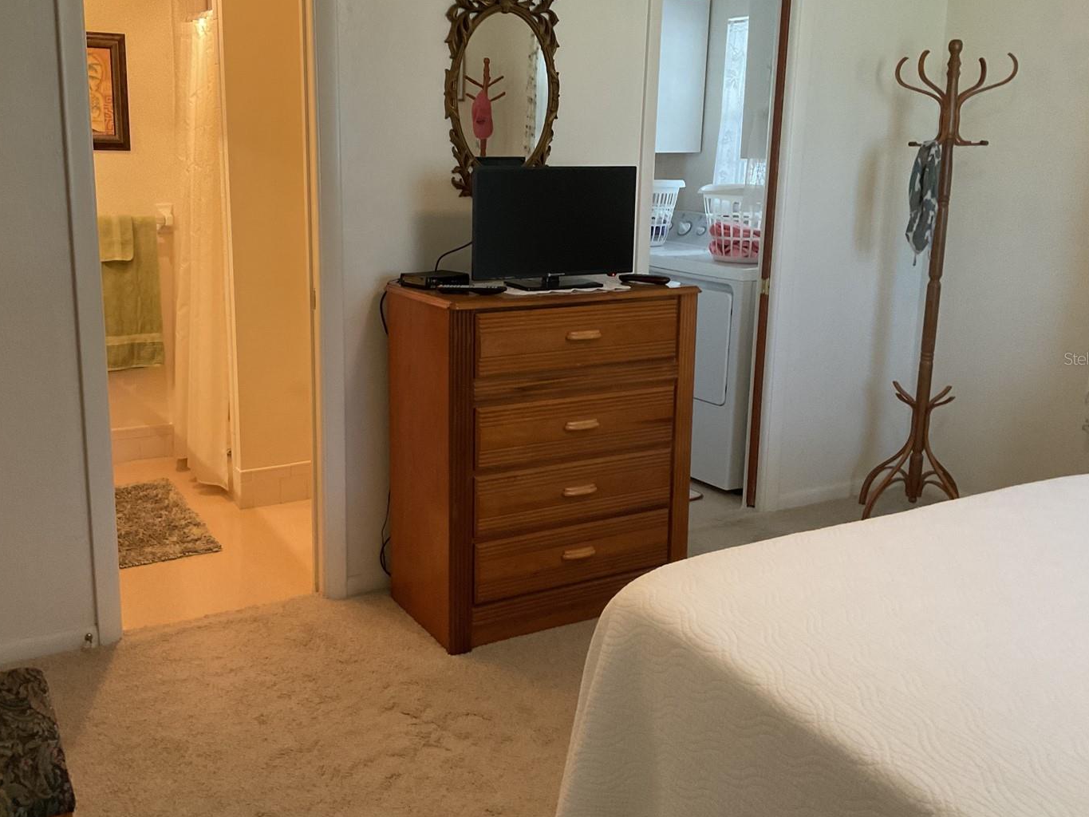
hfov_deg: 53.9
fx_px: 1070
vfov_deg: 41.7
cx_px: 501
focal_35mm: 34
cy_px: 358
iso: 200
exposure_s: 1/60
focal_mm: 3
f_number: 1.8
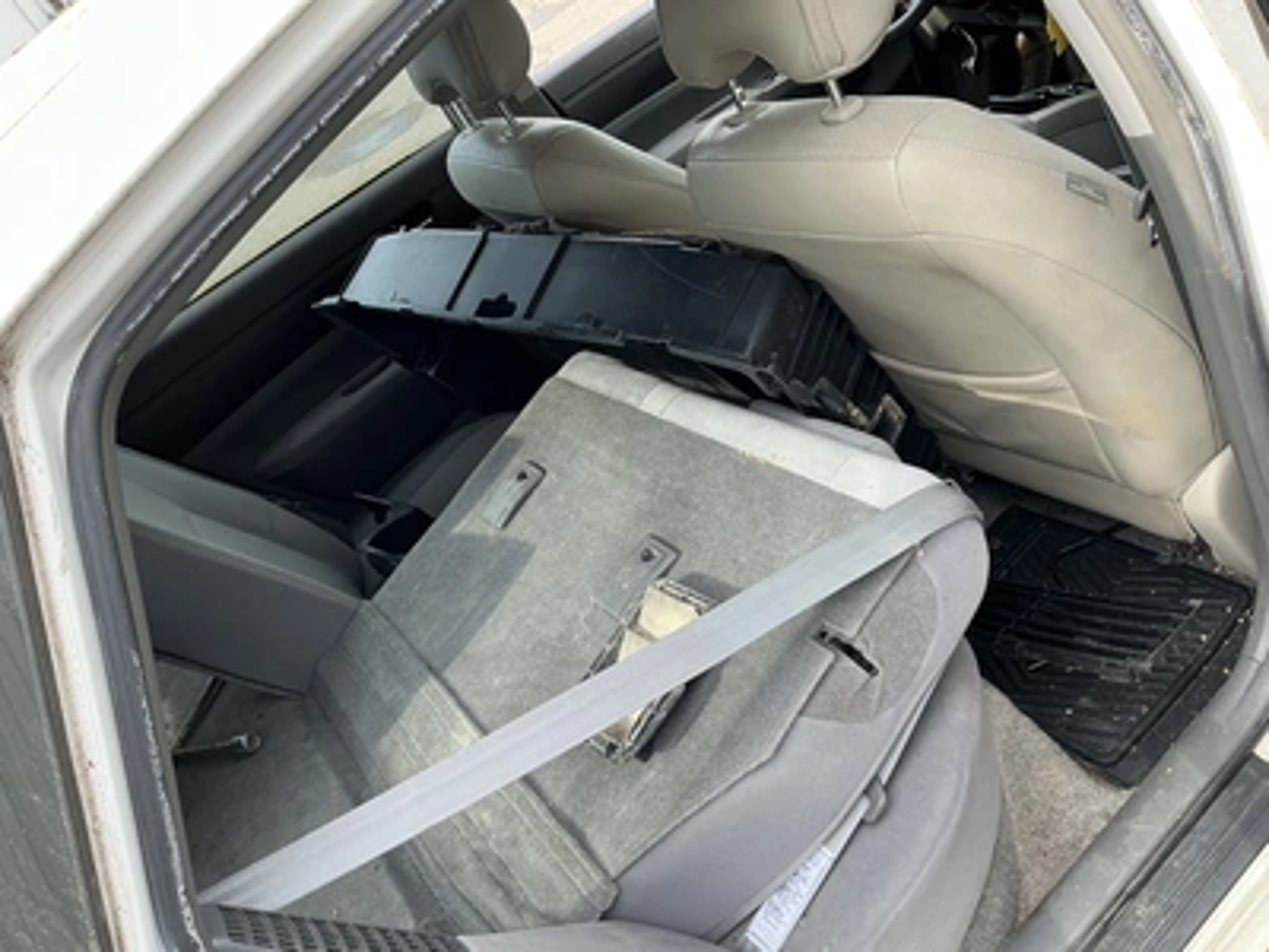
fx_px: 1026
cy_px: 476
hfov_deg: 63.4
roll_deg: +34.4
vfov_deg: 49.7
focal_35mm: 28
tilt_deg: -34.5
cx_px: 634
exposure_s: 1/122
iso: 20
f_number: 1.8
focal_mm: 3
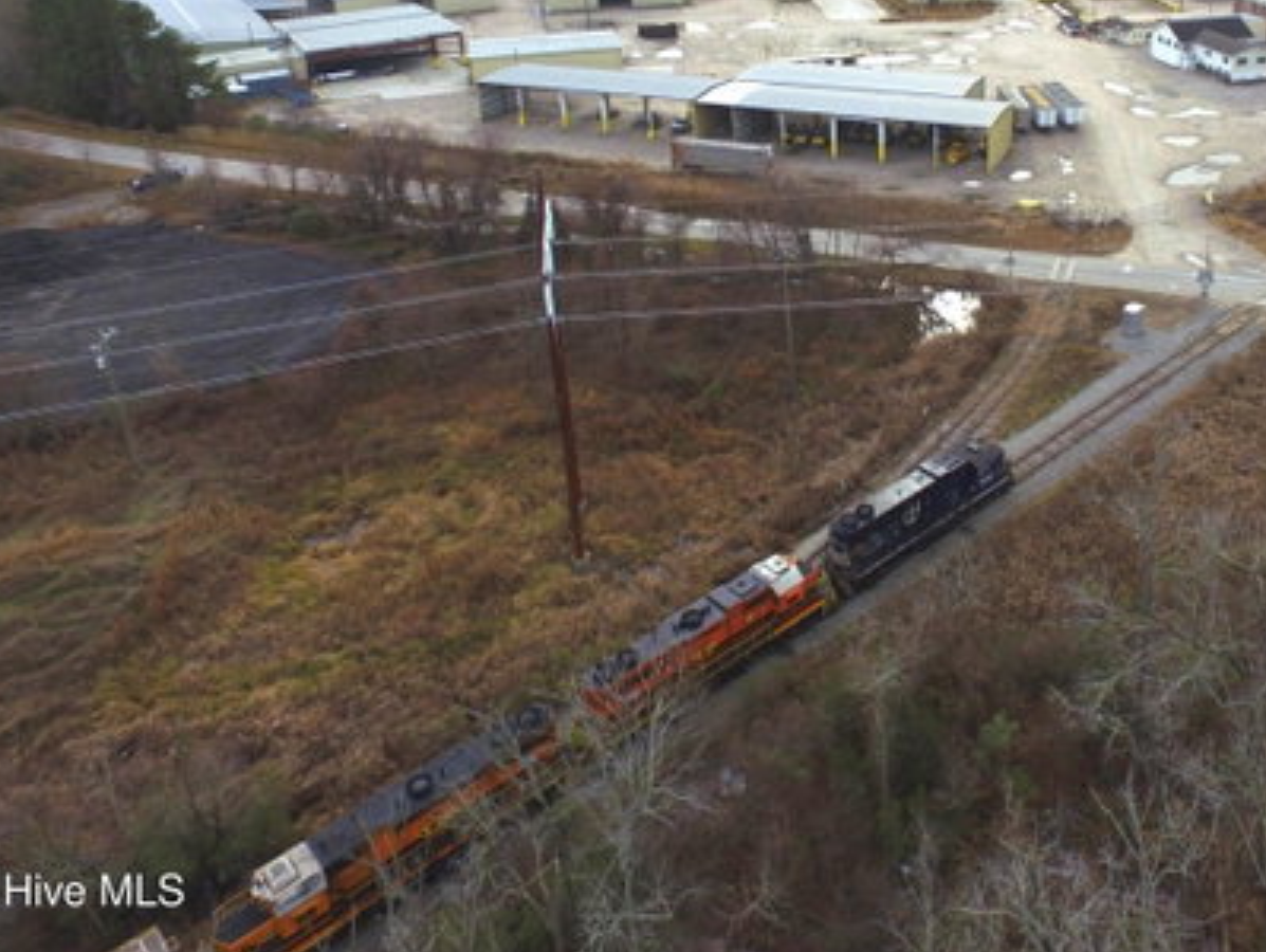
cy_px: 200
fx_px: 1171
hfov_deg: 55.2
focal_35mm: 32
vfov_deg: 42.4
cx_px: 874
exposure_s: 1/876
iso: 100
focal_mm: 3.61
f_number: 2.8
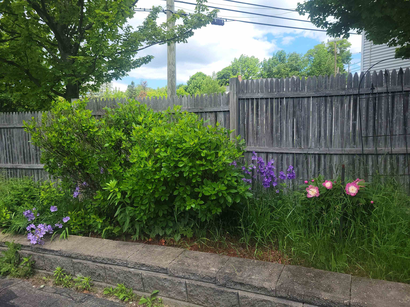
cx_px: 205
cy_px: 154
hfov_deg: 67.3
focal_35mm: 26
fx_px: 308
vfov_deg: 53.1
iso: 40
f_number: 1.8
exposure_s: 1/1102
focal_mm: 5.4
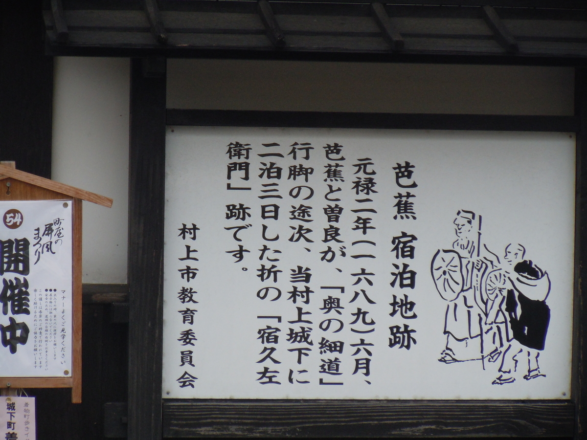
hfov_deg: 8.6
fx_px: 3883
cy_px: 220
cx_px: 294
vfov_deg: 6.5
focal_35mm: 229
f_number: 4.8
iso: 400
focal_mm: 41.2
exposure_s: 1/250
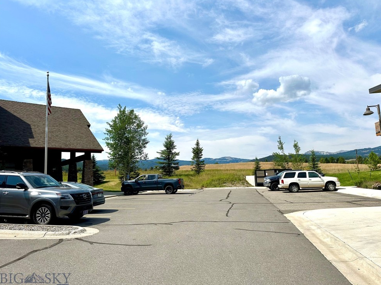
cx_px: 194
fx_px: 275
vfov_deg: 54.9
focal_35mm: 25
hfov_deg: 69.4
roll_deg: +0.5
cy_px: 147
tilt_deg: +7.0
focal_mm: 6.86
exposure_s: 1/8197
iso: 80
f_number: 1.78
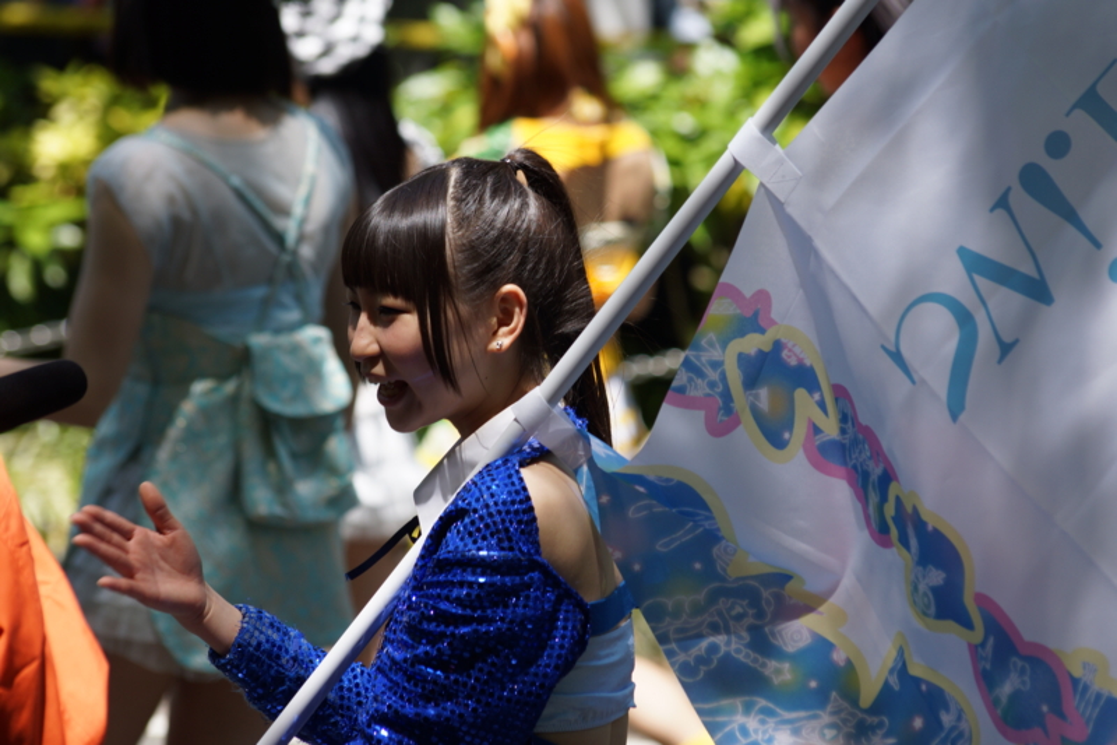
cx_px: 558
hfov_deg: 9.2
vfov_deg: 6.1
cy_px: 372
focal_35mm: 225
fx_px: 6979
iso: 100
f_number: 5.6
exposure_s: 1/400
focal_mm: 150
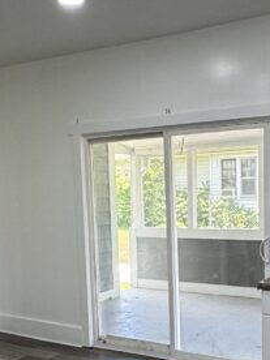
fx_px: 541
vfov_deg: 36.3
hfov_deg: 28.0
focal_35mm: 52
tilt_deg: -7.2
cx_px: 136
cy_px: 248
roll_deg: +3.1
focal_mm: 2.22
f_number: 2.2
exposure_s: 1/120
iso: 125
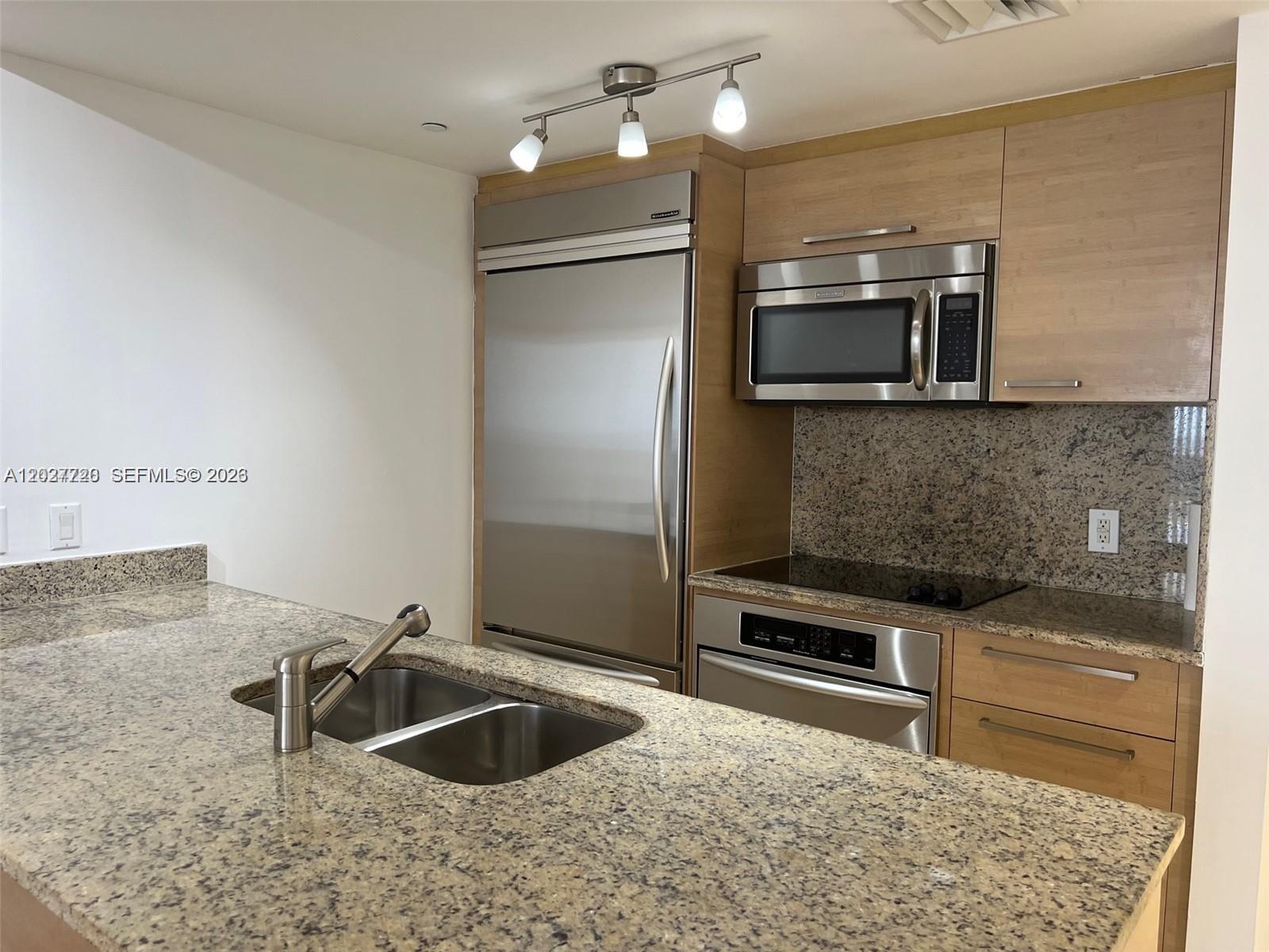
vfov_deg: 53.1
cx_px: 634
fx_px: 953
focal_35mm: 26
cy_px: 476
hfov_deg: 67.3
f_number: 1.5
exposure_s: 1/120
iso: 100
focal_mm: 5.7
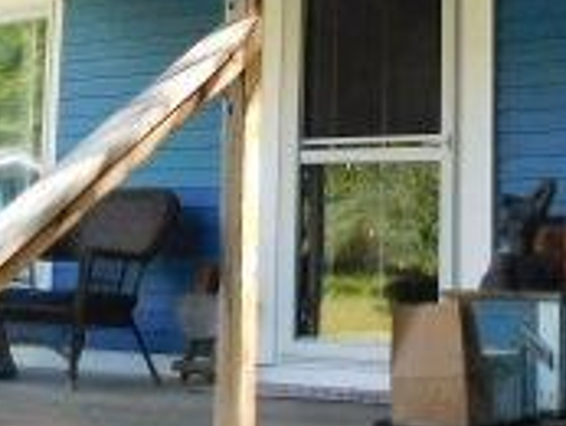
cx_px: 340
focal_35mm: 85
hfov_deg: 23.0
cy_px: 88
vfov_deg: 17.3
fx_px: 1391
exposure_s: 1/200
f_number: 3
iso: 125
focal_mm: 4
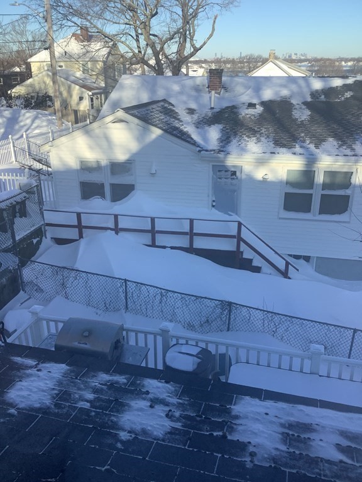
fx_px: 432
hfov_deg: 45.4
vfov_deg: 58.4
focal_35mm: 31
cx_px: 181
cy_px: 241
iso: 25
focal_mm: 3.3
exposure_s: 1/550
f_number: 2.4
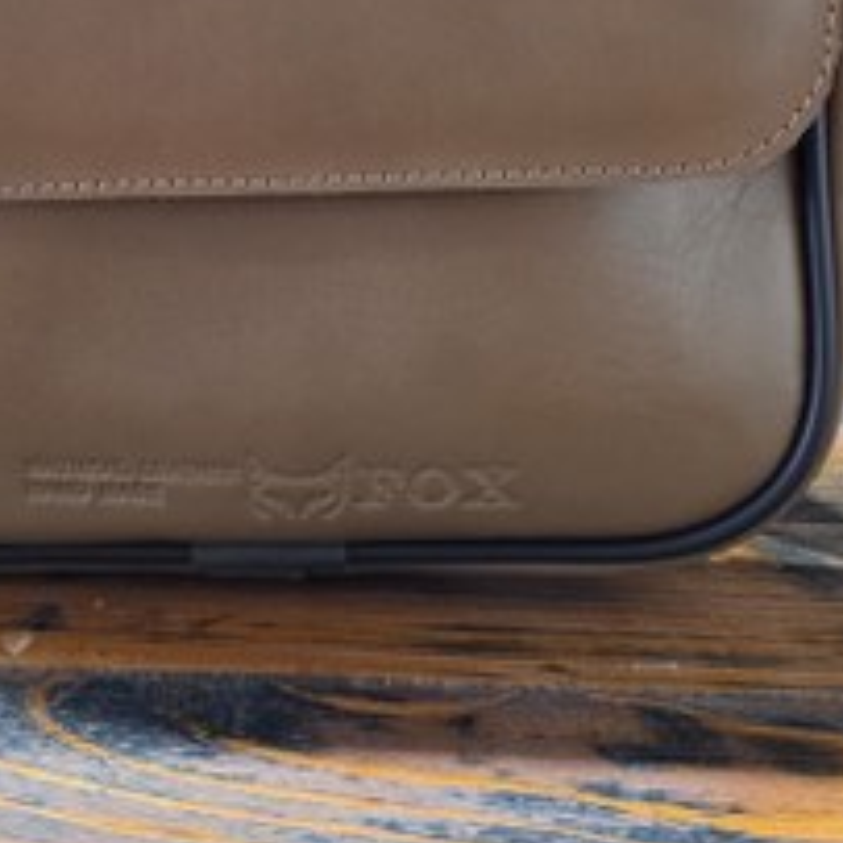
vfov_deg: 25.7
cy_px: 21
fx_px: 1763
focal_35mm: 64
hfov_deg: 26.4
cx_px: 179
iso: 125
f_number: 1.7
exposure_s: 1/100
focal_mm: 6.3
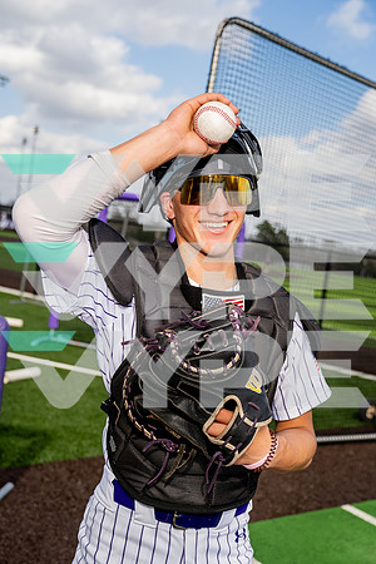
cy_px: 282
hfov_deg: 33.4
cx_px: 188
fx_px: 627
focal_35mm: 40
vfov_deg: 48.5
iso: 100
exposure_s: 1/640
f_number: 4
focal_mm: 40
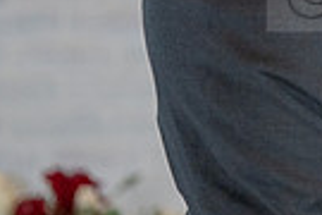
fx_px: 5796
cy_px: -48
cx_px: 558
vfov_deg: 2.1
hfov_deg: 3.2
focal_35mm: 648
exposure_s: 1/320
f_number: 2.8
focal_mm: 135
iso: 1600
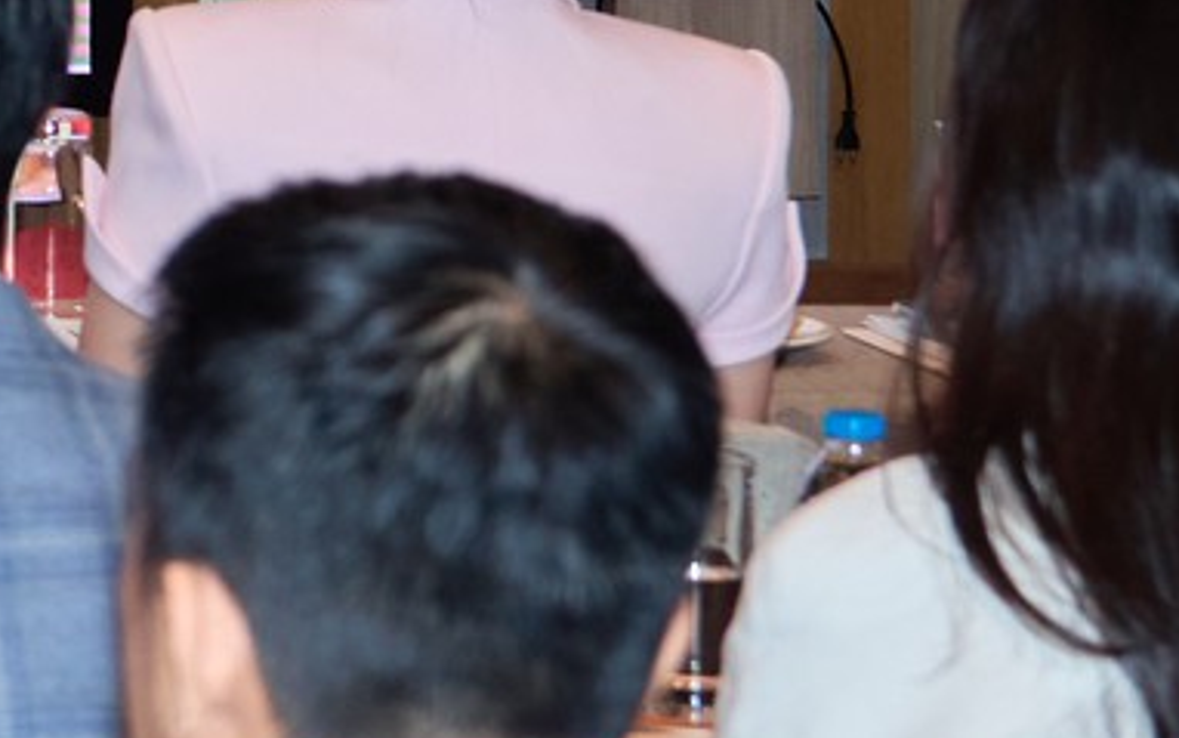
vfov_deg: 4.8
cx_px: -1975
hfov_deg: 7.2
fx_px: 8550
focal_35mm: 266
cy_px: -1031
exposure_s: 1/125
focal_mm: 39
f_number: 4
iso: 500
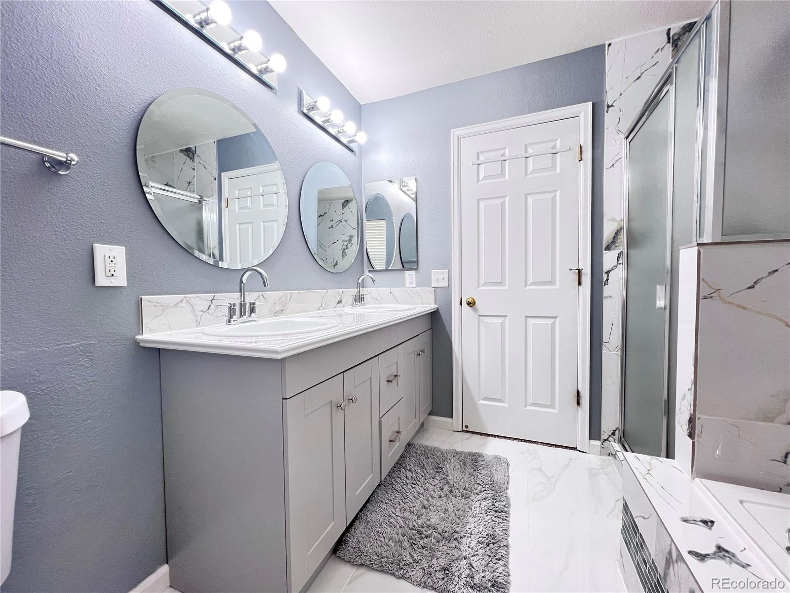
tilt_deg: -2.5
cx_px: 395
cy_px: 296
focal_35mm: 13
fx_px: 297
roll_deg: +0.8
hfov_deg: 106.2
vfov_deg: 89.9
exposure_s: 1/60
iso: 160
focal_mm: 1.57
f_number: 1.8
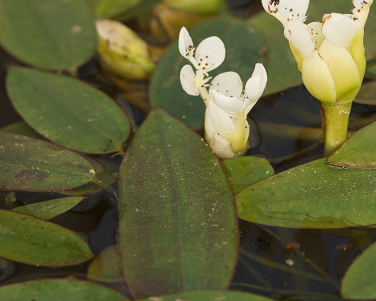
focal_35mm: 272
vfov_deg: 5.7
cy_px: 78
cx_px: 332
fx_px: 3027
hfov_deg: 7.1
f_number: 4
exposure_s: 1/250
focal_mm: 100
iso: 100
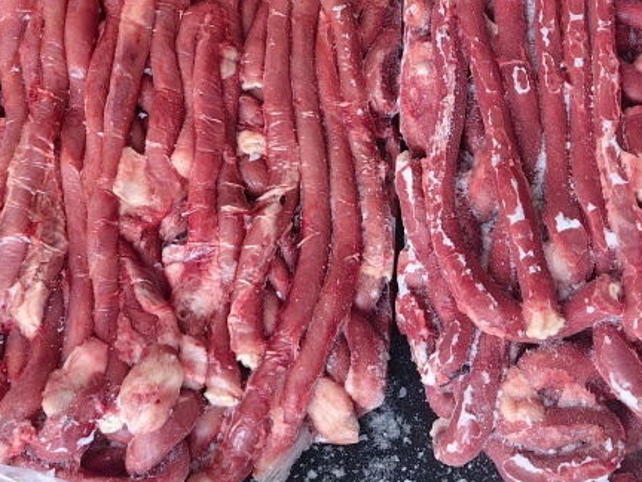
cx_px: 412
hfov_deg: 37.9
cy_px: 70
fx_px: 927
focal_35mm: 50
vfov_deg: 28.2
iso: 200
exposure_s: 1/46.6
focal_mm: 5.75
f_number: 4
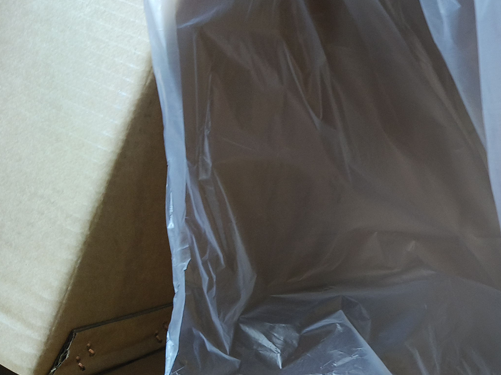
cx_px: 428
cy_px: 188
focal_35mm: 46
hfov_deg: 39.0
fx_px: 666
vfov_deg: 31.5
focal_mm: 5.56
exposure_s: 1/33.3
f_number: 1.88
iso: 558
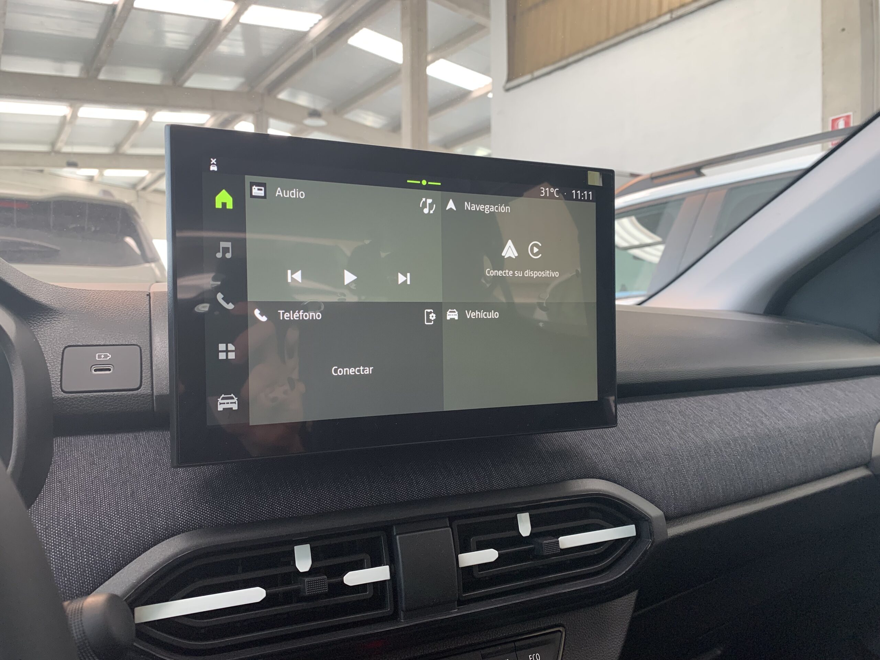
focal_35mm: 26
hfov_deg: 67.3
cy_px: 330
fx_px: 661
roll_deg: -0.3
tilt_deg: -0.2
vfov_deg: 53.1
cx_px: 440
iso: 64
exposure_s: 1/90
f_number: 1.8
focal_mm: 4.25
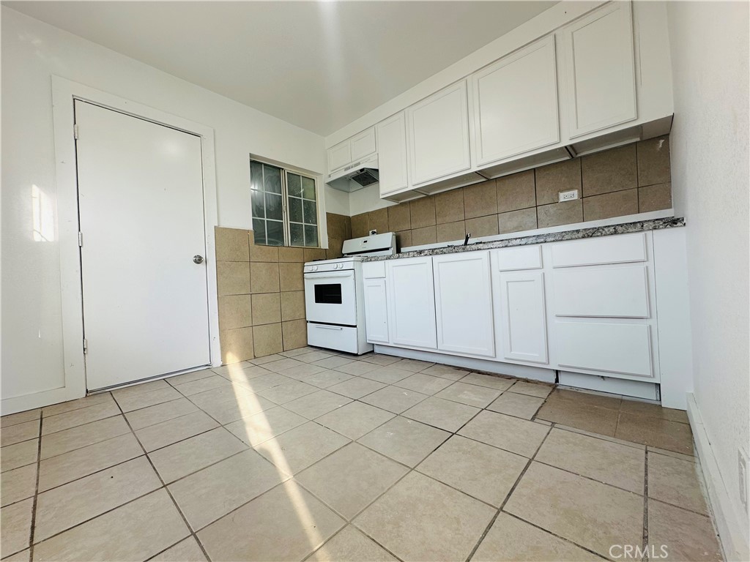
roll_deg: +2.6
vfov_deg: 85.7
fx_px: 303
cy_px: 281
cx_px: 375
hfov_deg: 102.1
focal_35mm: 14
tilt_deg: +0.2
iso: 64
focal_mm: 2.22
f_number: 2.2
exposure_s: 1/120
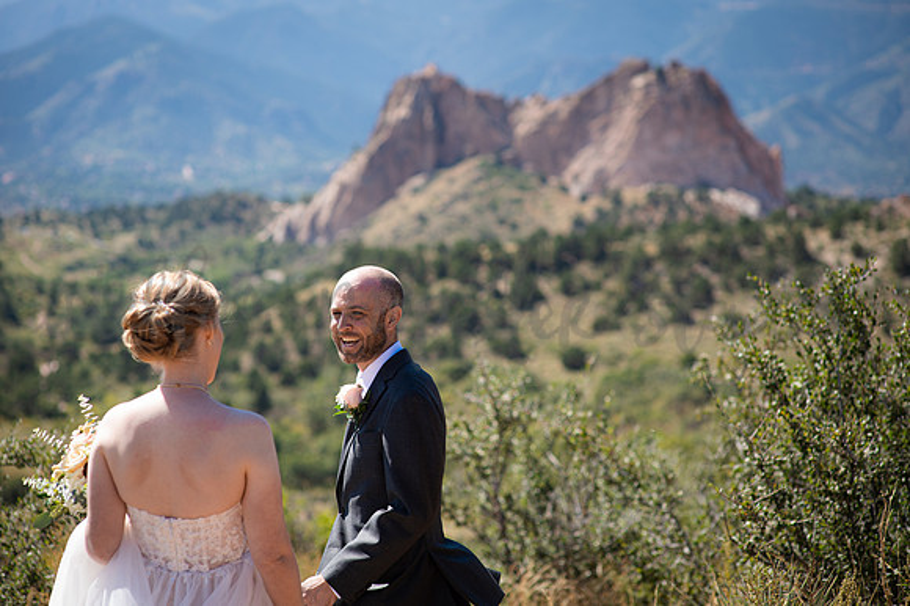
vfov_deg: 16.1
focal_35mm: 85
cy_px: 303
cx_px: 455
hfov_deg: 23.9
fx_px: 2147
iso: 100
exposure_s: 1/800
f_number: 3.2
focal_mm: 85
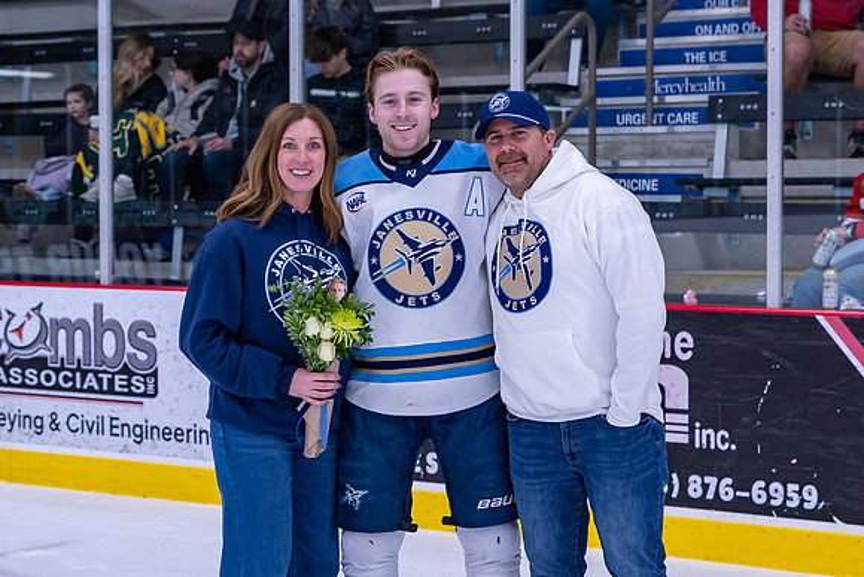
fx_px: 2137
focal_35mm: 89
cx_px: 428
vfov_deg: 15.4
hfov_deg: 22.9
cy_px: 275
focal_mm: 46
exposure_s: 1/250
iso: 500
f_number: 4
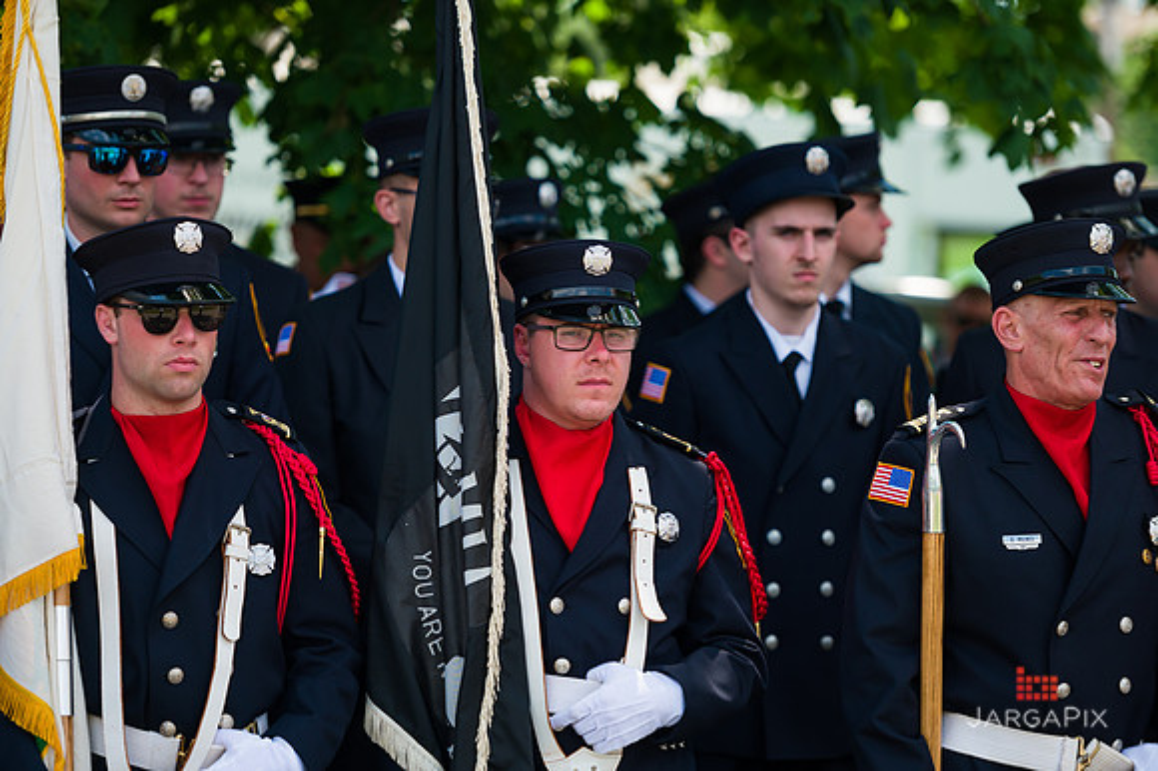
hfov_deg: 12.8
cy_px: 386
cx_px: 579
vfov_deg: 8.6
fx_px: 5144
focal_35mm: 160
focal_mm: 160
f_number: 3.2
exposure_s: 1/1600
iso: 200
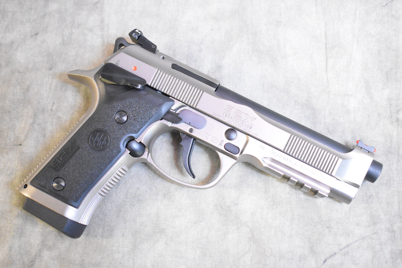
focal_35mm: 51
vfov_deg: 26.5
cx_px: 201
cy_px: 134
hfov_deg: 38.9
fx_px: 569
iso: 10000
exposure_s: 1/125
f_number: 4.5
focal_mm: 34
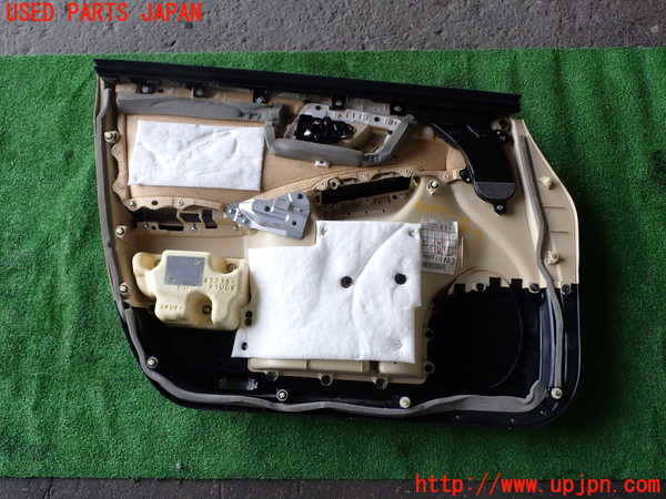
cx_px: 333
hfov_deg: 56.8
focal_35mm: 32
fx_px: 616
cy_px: 250
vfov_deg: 44.2
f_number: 3.2
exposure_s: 1/80
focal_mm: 5.79
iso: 100
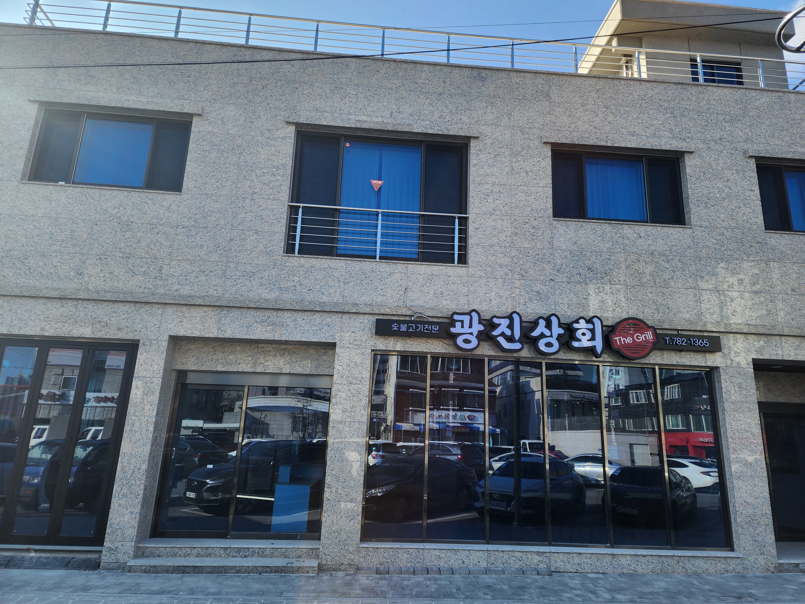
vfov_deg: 58.9
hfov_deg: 73.9
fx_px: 535
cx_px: 402
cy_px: 302
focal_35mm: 23
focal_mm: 6.4
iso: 12
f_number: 1.8
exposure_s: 1/548
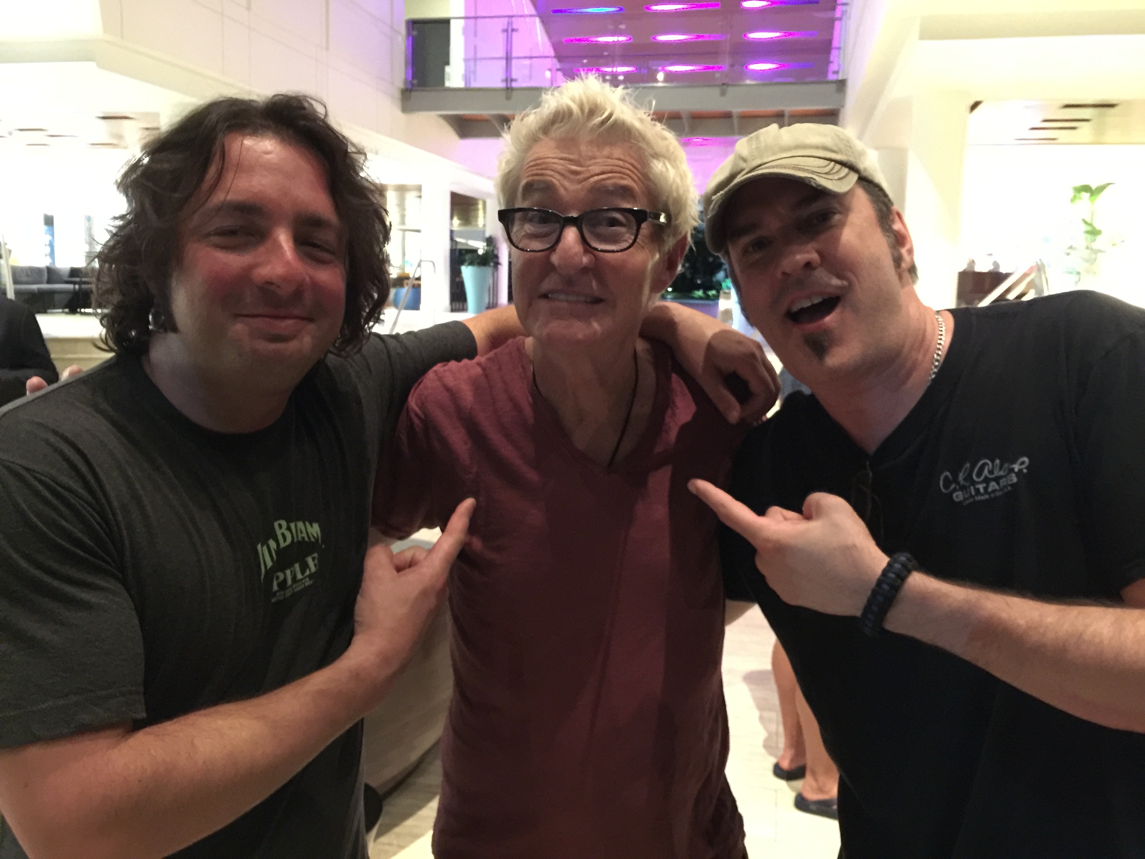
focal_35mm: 29
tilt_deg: -9.4
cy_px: 430
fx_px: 959
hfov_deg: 61.7
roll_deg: -2.3
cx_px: 572
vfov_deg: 48.2
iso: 250
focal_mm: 4.15
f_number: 2.2
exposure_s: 1/4
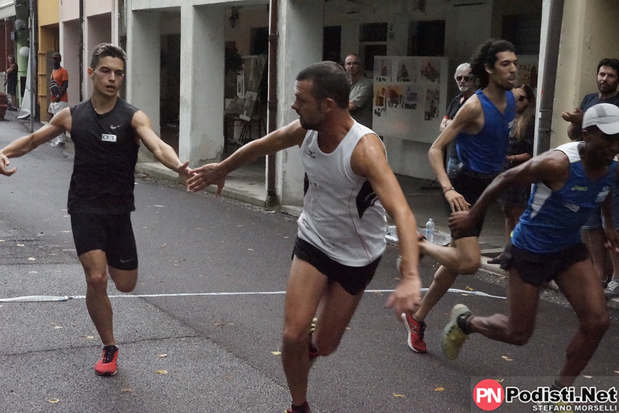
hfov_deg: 33.4
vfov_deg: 22.6
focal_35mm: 60
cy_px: 206
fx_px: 1032
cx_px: 310
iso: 25600
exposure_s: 1/350
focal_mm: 60
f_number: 13
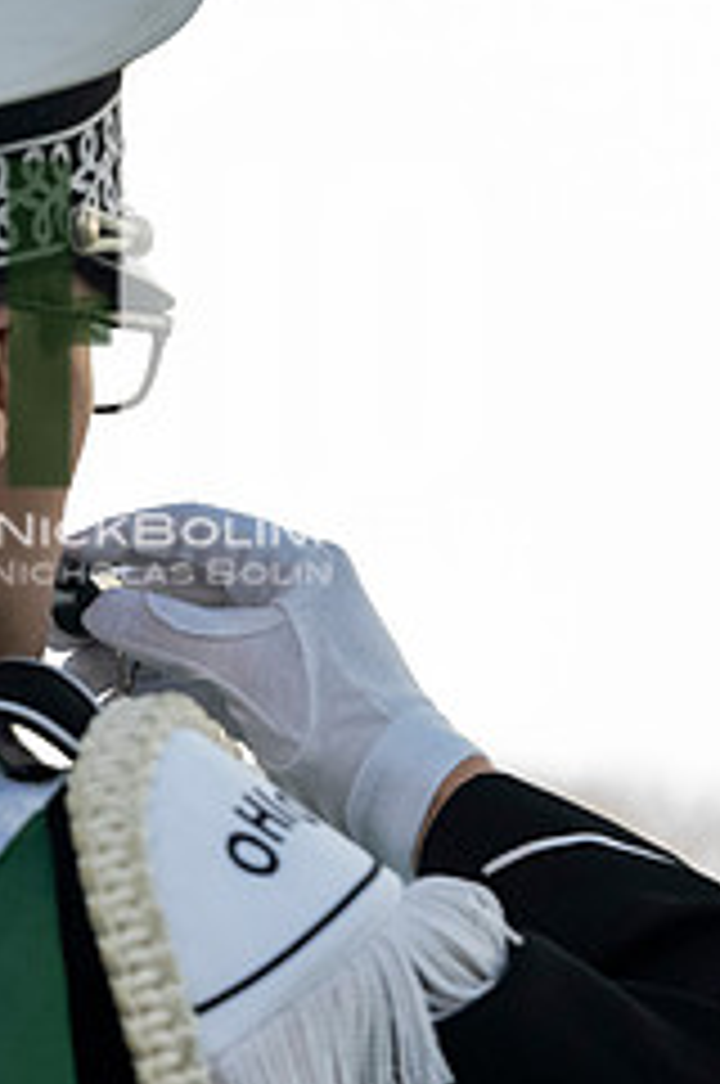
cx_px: 144
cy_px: 371
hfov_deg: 3.1
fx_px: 13418
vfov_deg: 4.6
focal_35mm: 446
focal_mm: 185
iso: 5000
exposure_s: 1/2500
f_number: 4.5
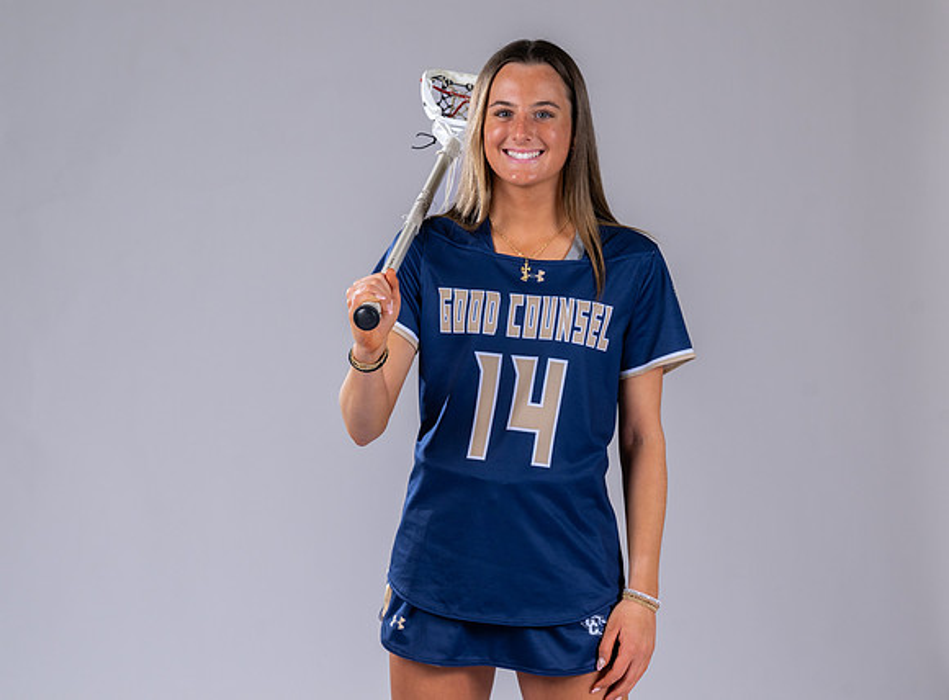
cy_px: 377
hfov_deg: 15.7
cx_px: 501
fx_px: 3433
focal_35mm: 126
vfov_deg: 11.6
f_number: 6.3
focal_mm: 93
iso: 250
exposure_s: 1/200
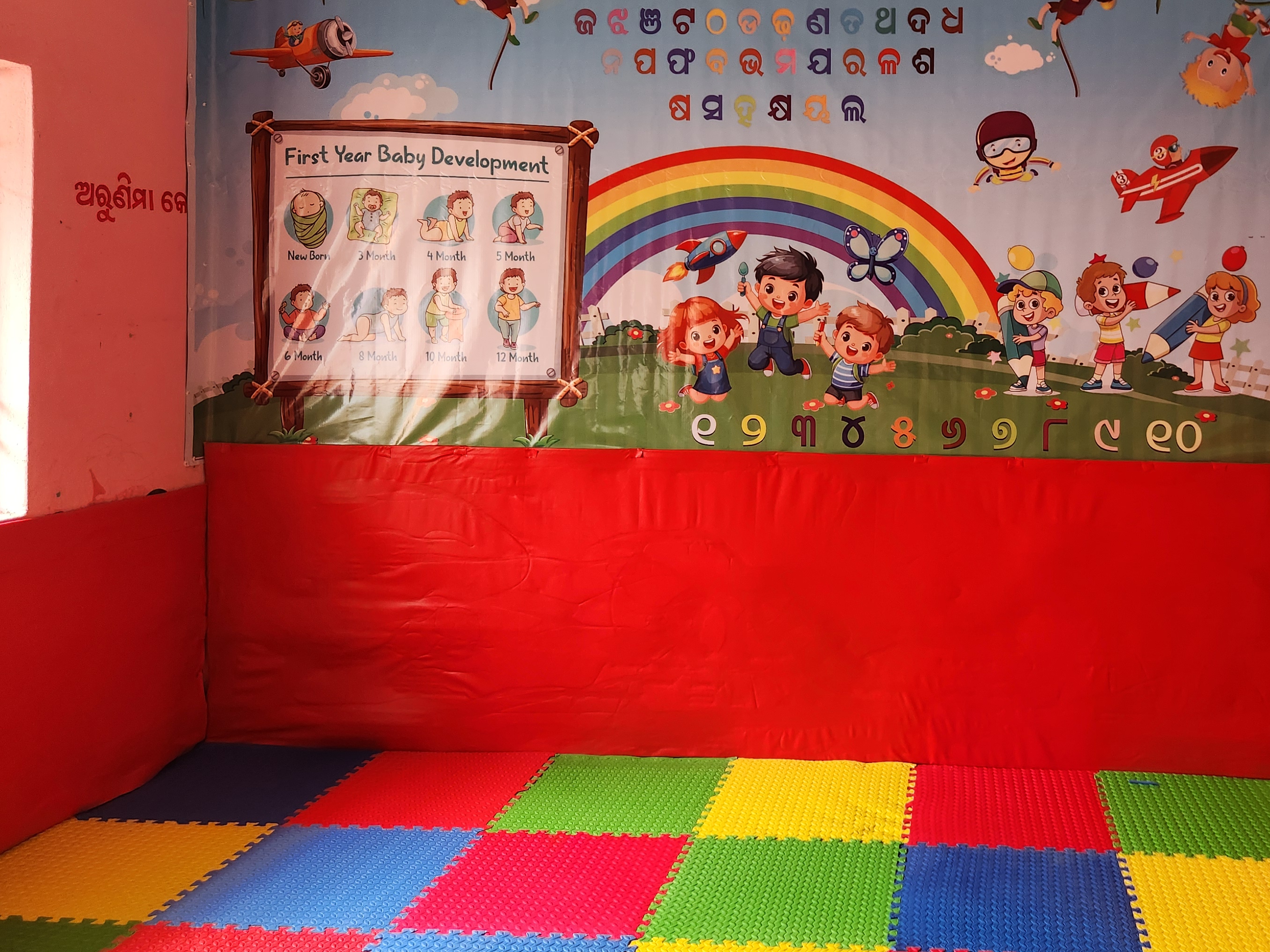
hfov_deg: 52.3
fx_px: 1247
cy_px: 343
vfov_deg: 41.4
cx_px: 901
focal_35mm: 34
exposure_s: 1/100
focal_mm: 5.4
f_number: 1.8
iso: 100
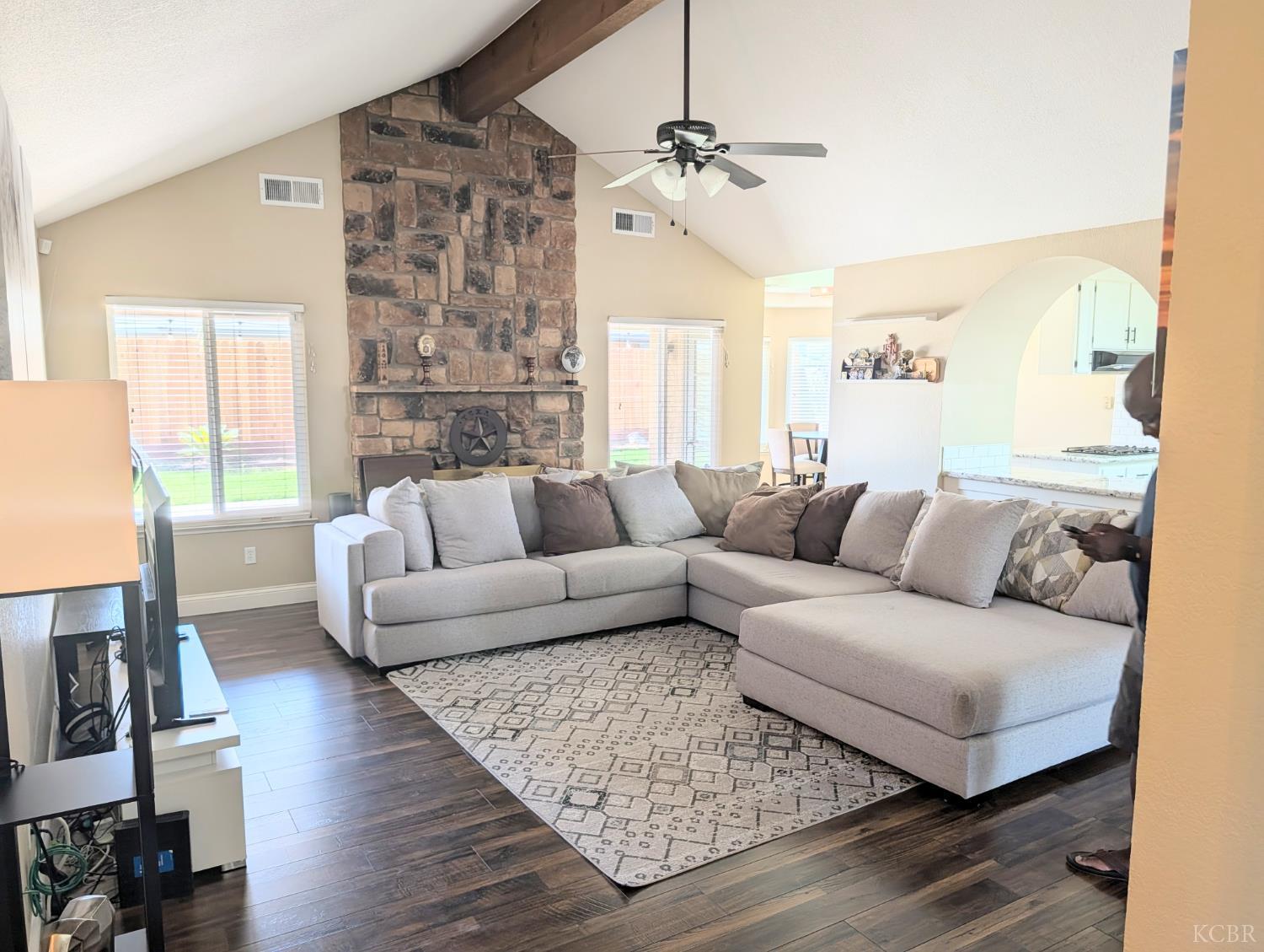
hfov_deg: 71.5
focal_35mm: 24
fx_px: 877
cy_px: 476
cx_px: 632
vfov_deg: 56.9
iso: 20
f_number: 1.68
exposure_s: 1/122
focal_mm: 6.9
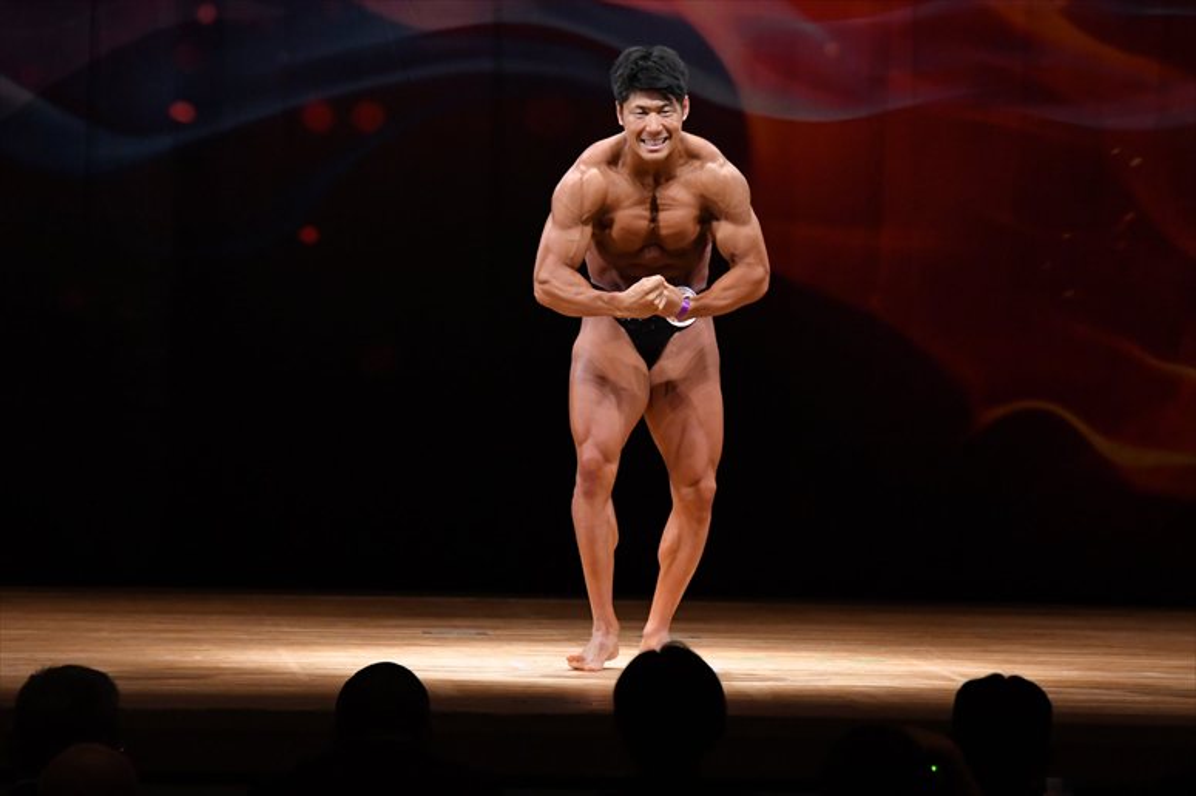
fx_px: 7970
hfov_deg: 8.6
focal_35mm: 240
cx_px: 598
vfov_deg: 5.7
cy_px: 398
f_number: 5.6
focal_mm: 160
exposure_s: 1/400
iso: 4000
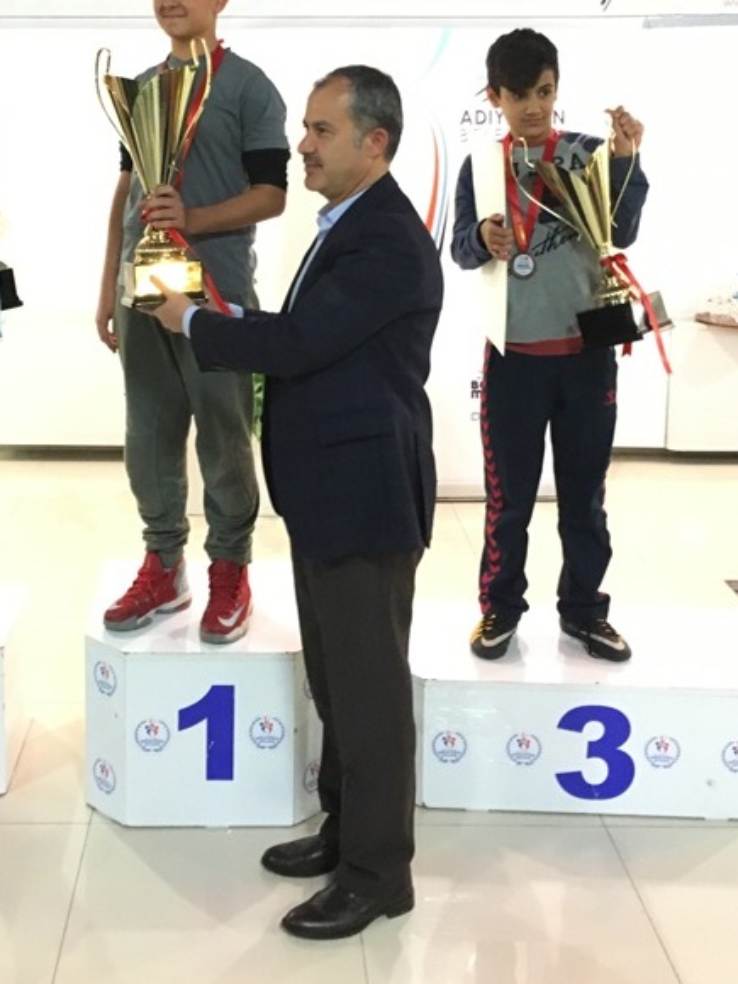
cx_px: 254
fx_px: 1279
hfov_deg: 32.0
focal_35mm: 45
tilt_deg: -7.8
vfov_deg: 41.1
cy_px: 275
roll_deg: -0.9
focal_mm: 4.15
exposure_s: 1/17
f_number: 2.2
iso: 500
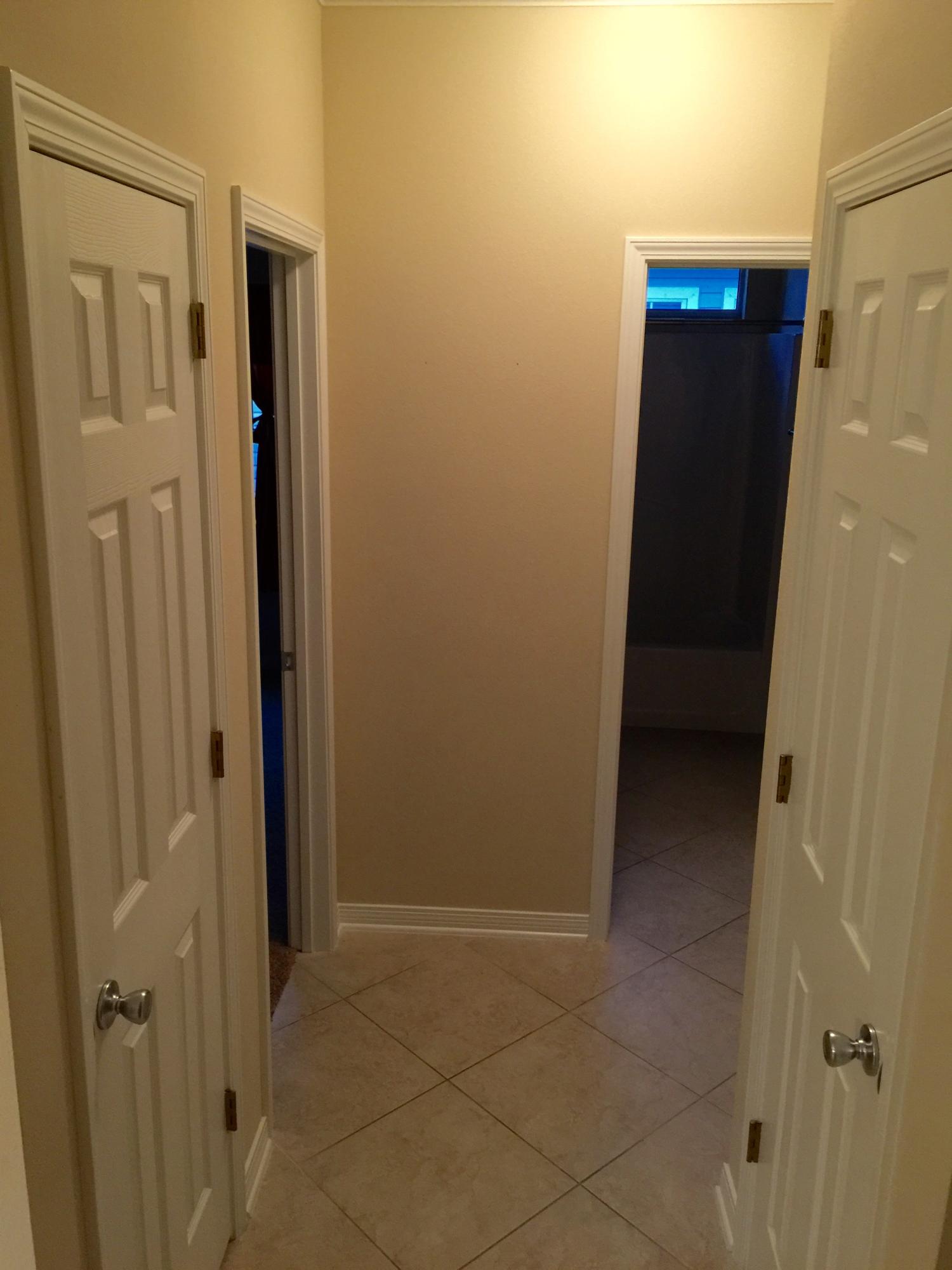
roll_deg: -1.5
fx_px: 1063
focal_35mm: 29
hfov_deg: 48.2
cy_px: 635
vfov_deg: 61.7
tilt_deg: -12.5
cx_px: 476
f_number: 2.2
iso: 100
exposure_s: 1/10
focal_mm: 4.15
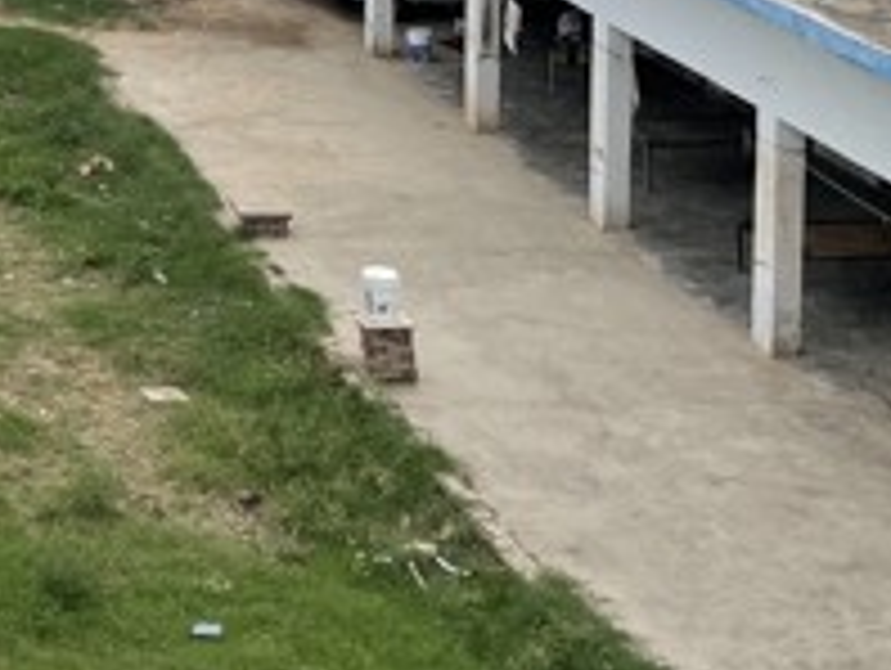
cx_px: -466
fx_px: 2397
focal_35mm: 93
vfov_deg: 14.5
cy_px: -423
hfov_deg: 18.5
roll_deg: +0.3
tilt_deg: -3.3
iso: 32
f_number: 1.6
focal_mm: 4.2
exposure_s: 1/4651
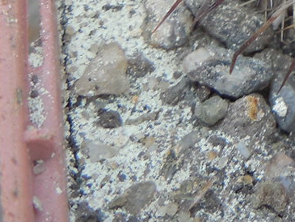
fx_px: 1159
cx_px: 499
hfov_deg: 13.3
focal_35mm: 136
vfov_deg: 9.9
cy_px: -258
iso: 125
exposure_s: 1/125
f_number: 3.6
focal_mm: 5.6
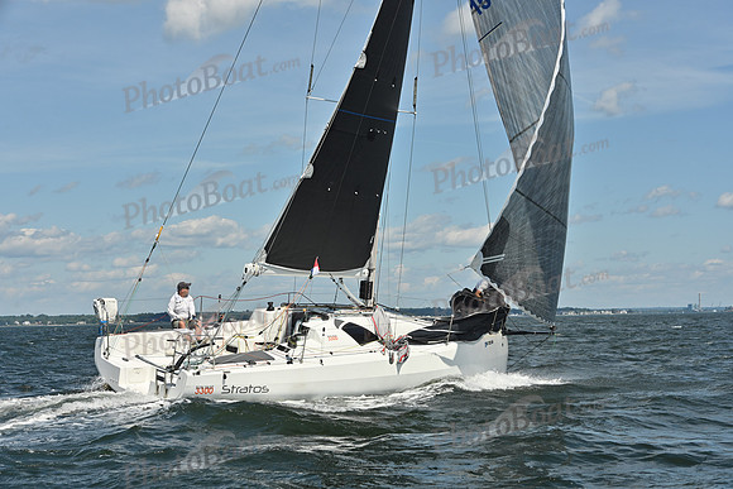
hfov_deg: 28.8
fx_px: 1426
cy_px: 244
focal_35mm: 70
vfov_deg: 19.5
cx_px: 366
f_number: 8
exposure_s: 1/1250
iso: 250
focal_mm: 70
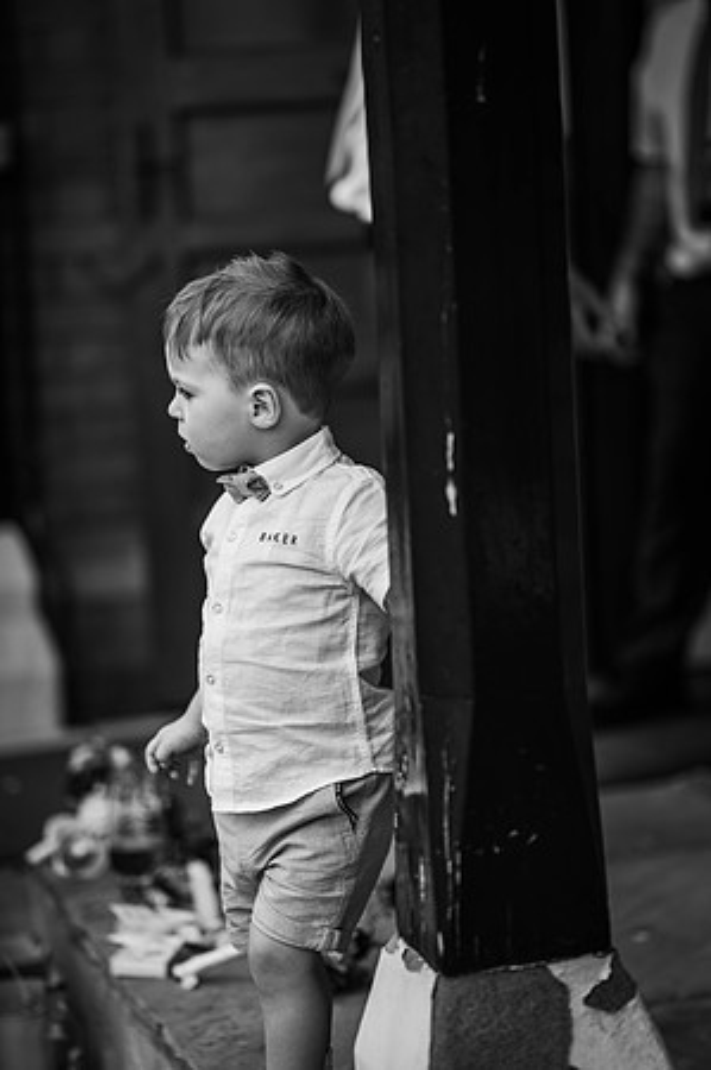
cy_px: 535
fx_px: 2524
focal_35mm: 85
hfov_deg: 16.0
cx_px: 356
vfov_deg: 23.9
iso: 100
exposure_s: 1/400
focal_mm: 85
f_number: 1.8
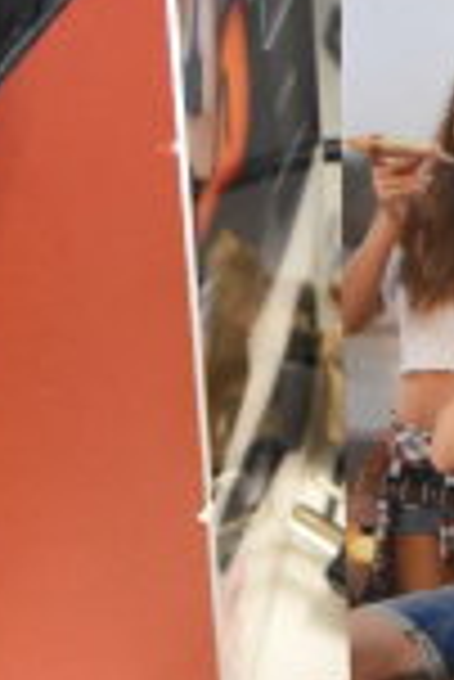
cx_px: 800
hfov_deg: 6.5
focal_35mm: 209
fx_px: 3945
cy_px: 1245
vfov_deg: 9.3
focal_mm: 23
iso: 2500
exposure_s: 1/40
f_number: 3.8
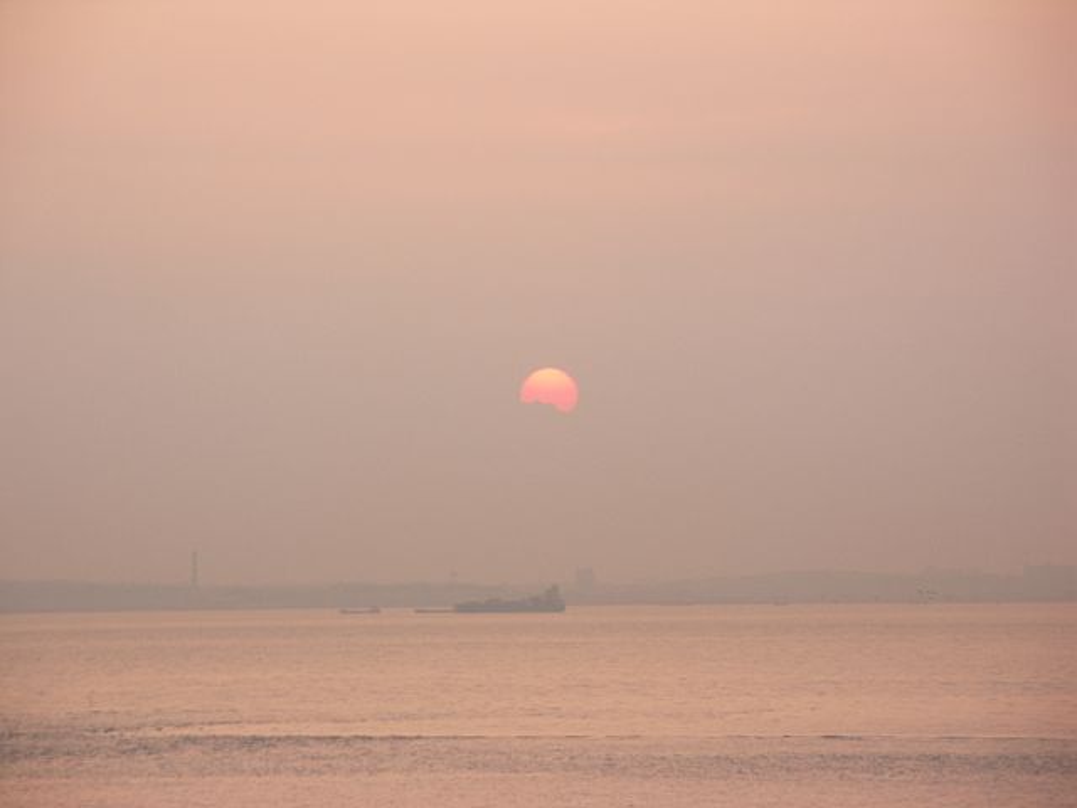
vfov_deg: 7.4
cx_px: 538
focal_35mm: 200
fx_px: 6223
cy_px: 404
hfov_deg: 9.9
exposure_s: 1/125
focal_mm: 50.8
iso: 100
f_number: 3.5
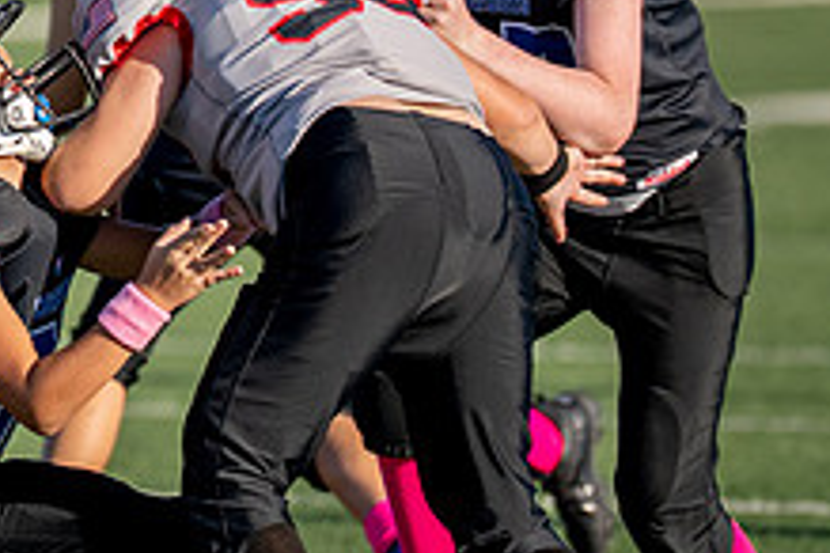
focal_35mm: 995
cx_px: 0
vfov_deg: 1.4
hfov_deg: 2.1
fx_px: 22938
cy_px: -113
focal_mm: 200
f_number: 2.8
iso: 160
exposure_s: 1/3200
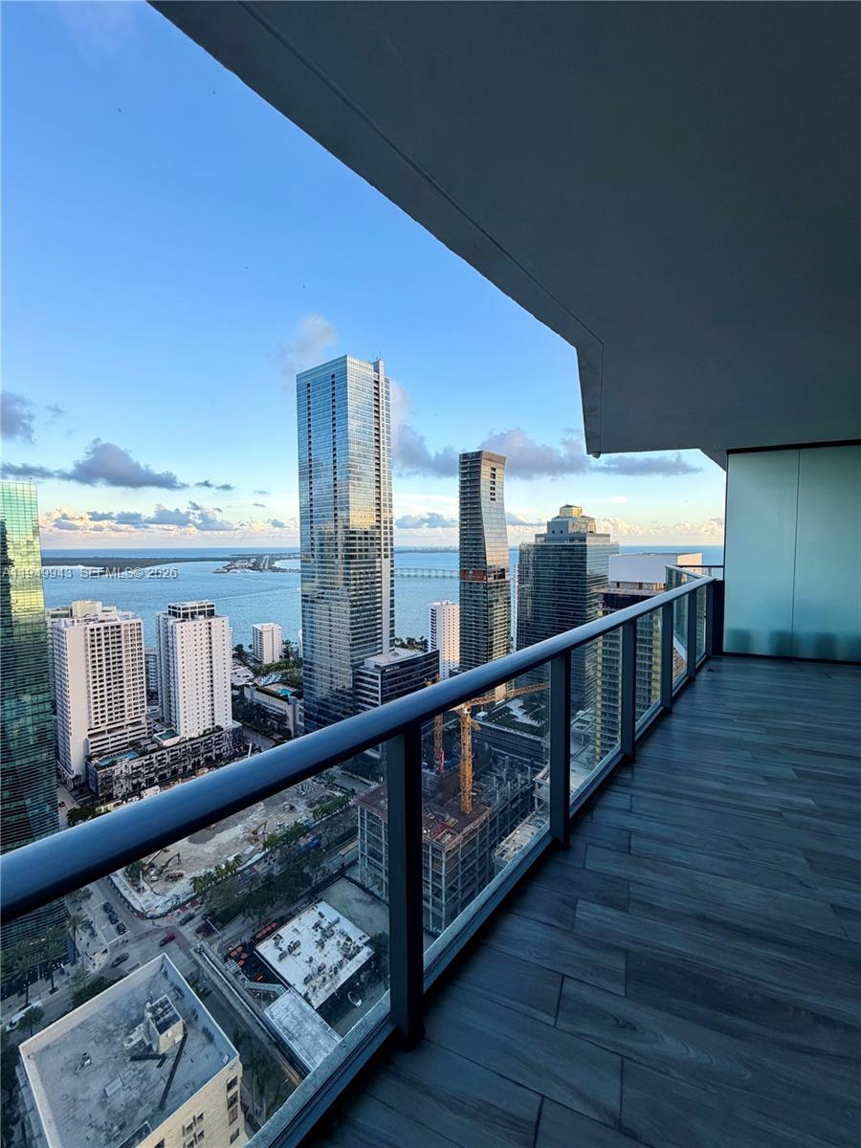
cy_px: 574
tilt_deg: -3.5
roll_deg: +0.0
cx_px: 430
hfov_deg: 85.7
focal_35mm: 14
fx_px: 464
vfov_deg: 102.1
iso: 40
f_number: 2.2
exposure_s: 1/246
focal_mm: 2.22
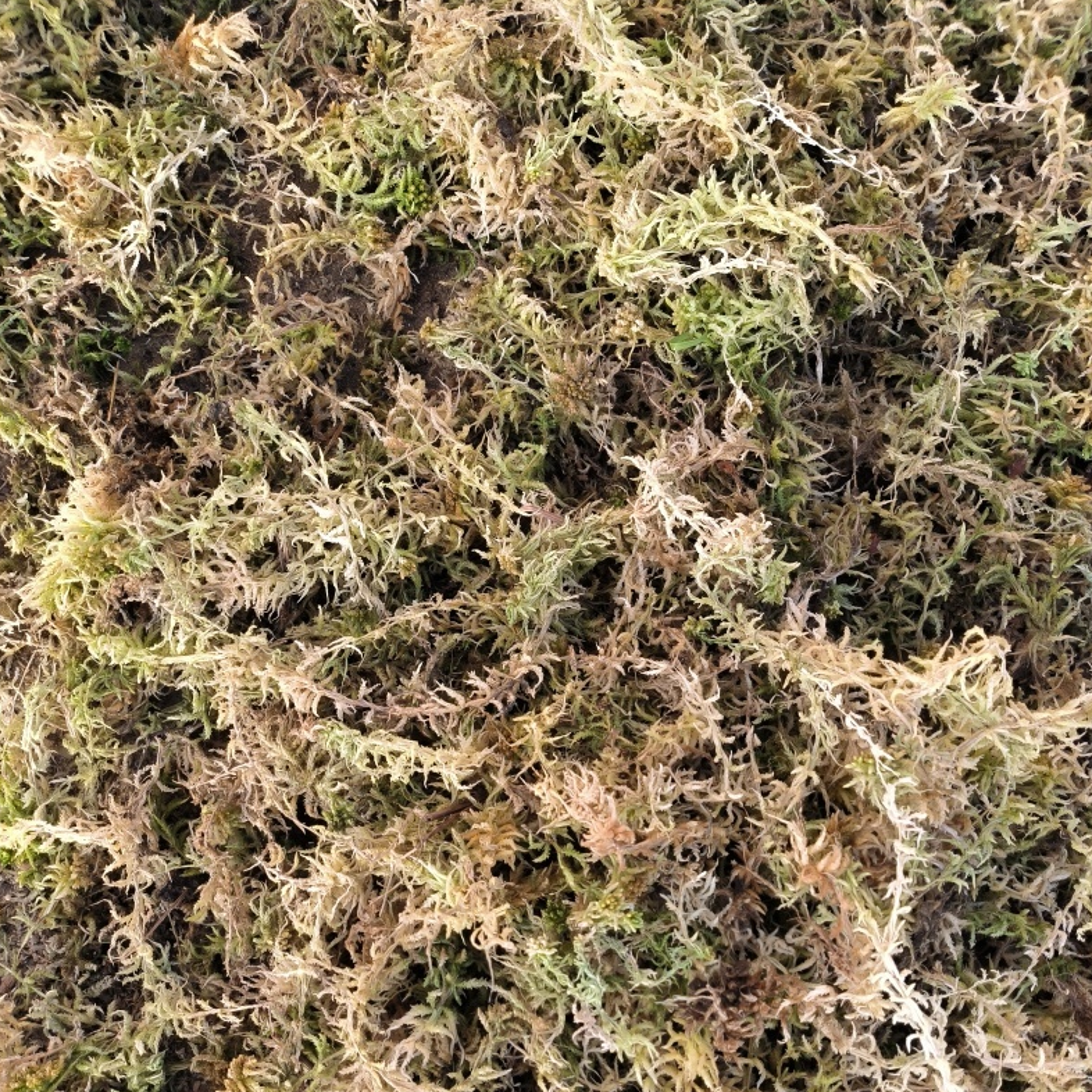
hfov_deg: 54.0
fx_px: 1071
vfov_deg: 53.4
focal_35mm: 30
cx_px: 549
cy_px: 683
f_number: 1.79
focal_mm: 4.71
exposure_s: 1/104
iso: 56
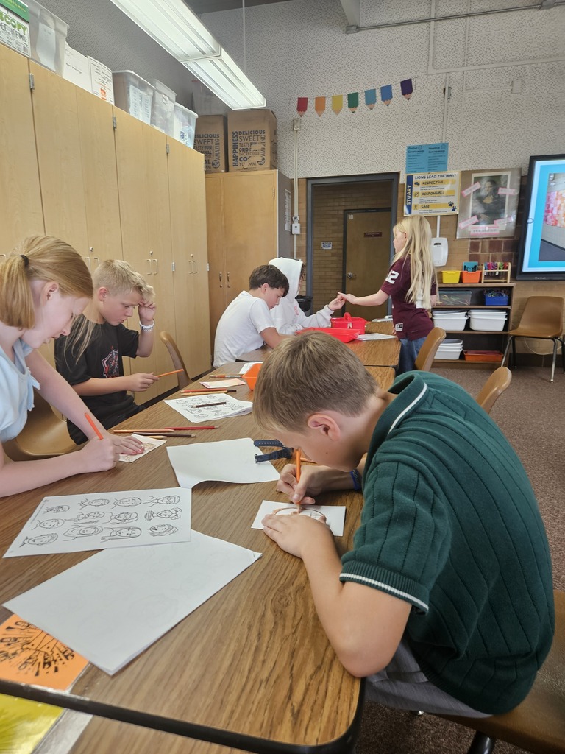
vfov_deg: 73.9
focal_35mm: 23
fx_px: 501
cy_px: 377
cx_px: 282
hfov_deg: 58.9
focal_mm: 5.4
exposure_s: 1/120
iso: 160
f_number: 1.8
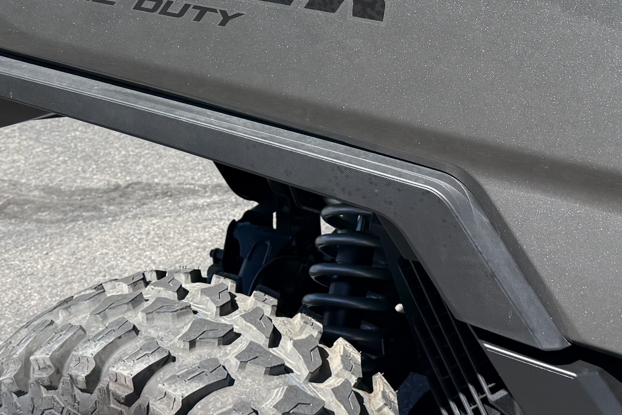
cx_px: 311
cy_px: 51
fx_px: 1175
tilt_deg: -11.6
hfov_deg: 29.7
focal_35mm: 68
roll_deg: +0.6
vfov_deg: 19.7
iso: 80
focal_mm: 6.76
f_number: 1.78
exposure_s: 1/2611
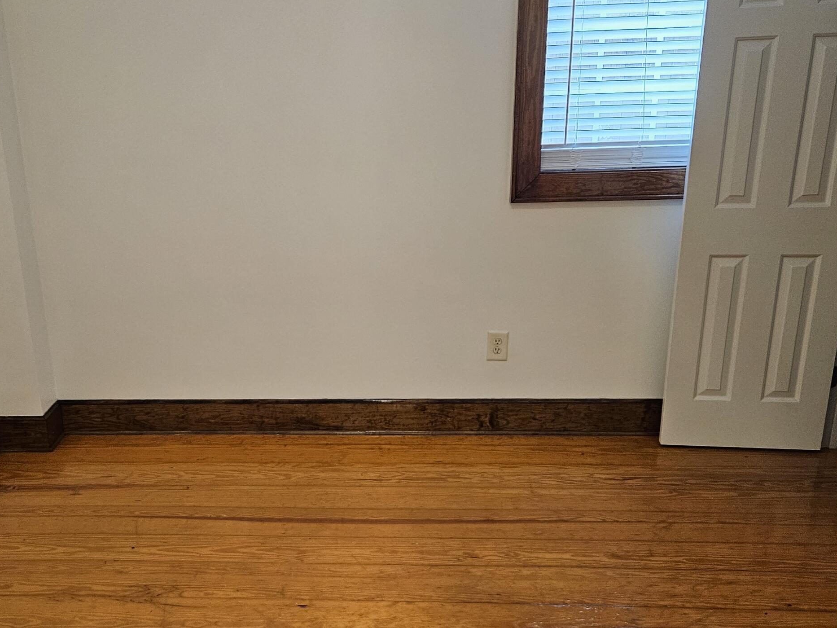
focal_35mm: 37
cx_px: 346
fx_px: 895
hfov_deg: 49.9
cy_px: 365
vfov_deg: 38.6
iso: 640
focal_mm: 5.4
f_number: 1.8
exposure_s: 1/120
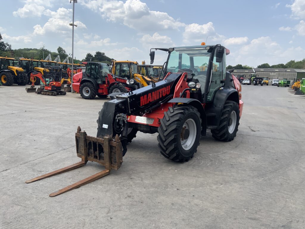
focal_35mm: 29
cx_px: 152
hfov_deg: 61.7
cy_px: 114
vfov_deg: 48.2
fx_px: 256
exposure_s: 1/1577
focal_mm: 3
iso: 16
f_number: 1.8
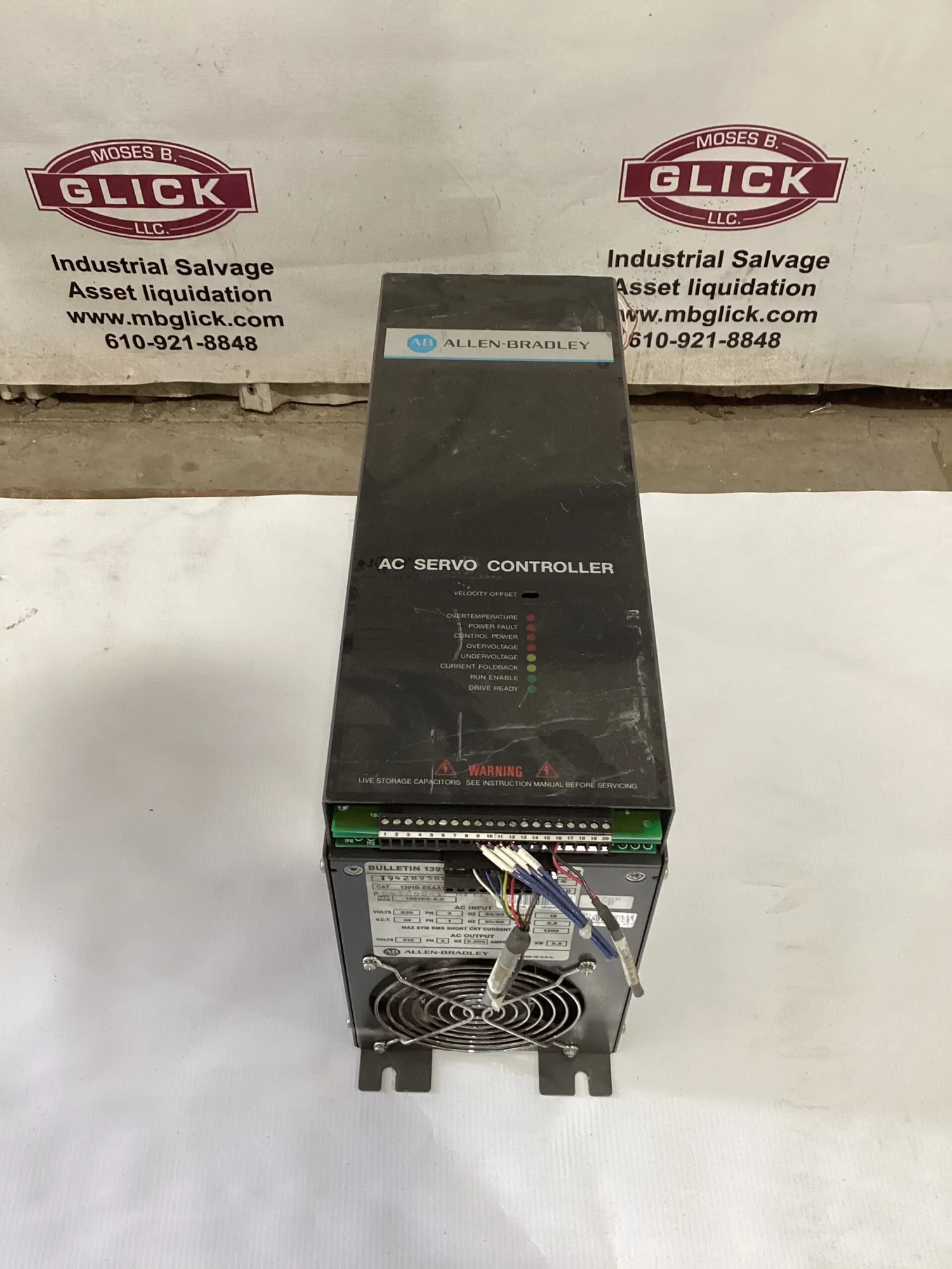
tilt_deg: -49.0
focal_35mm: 31
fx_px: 1137
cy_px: 634
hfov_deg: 45.4
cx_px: 476
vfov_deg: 58.4
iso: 250
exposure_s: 1/50
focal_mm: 3.3
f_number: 2.4
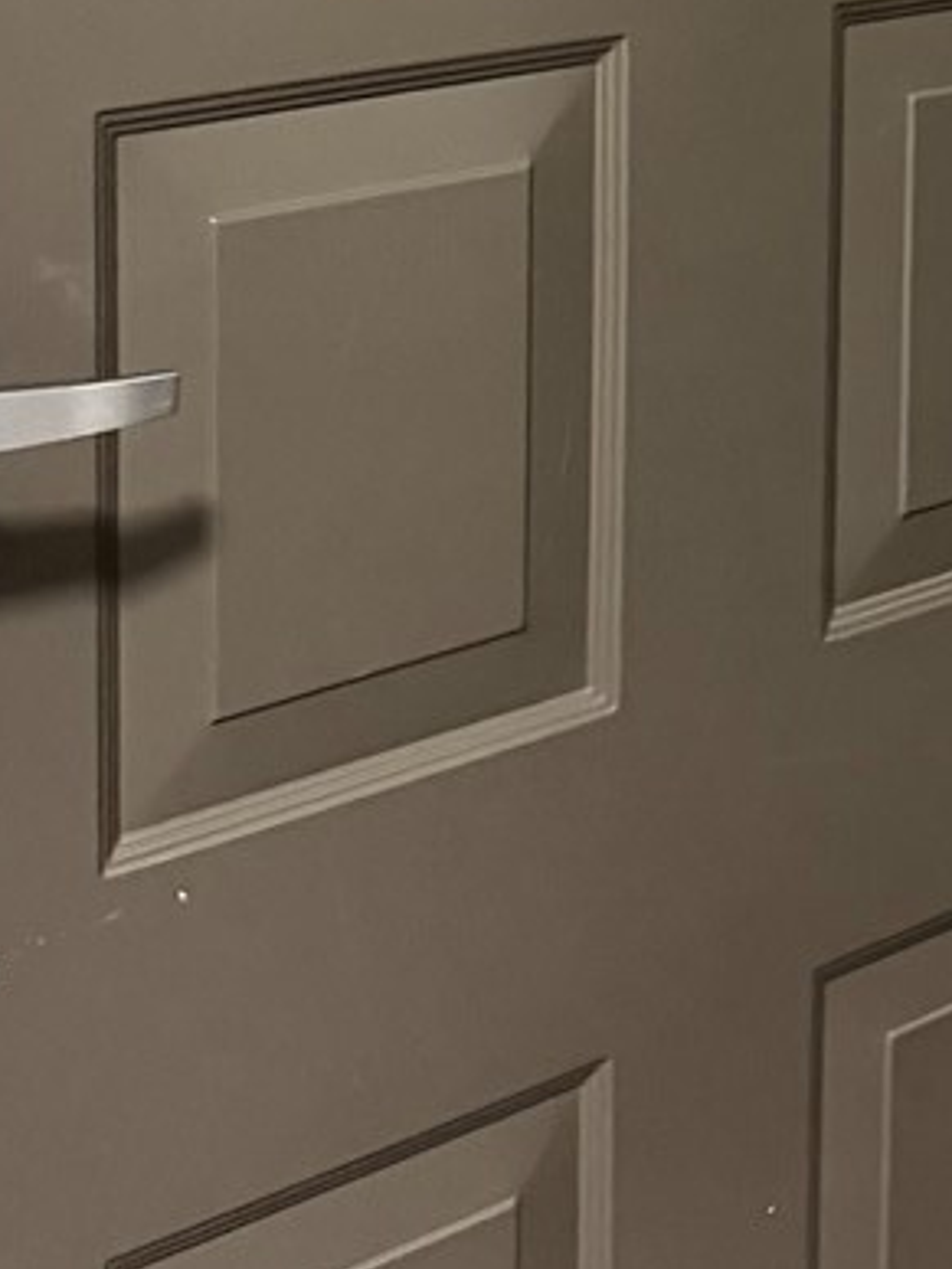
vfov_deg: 19.0
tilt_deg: -8.2
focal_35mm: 99
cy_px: -154
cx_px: 1348
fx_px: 3630
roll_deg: -1.5
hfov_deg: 14.1
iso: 1000
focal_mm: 6.76
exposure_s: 1/30
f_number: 1.78
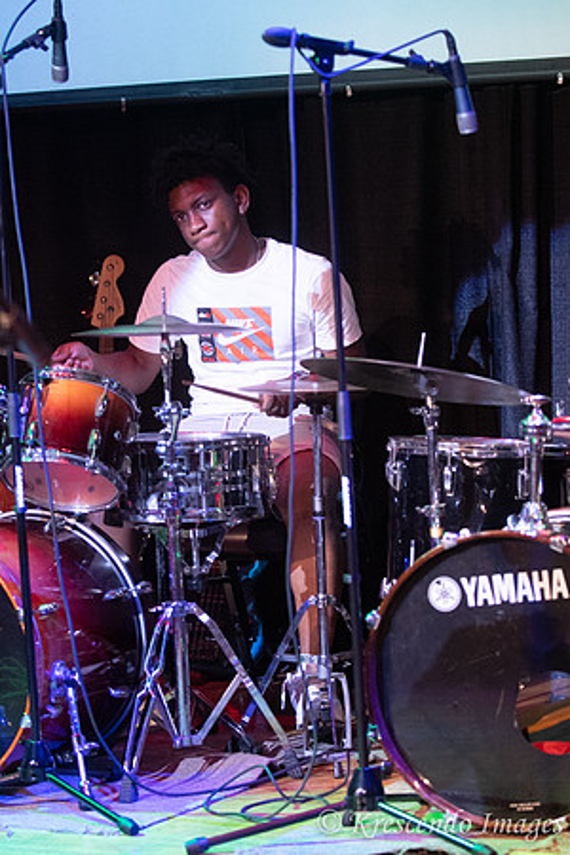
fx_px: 2850
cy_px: 428
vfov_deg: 17.1
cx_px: 285
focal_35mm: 120
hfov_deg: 11.4
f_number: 2.8
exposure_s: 1/200
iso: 3200
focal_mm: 80
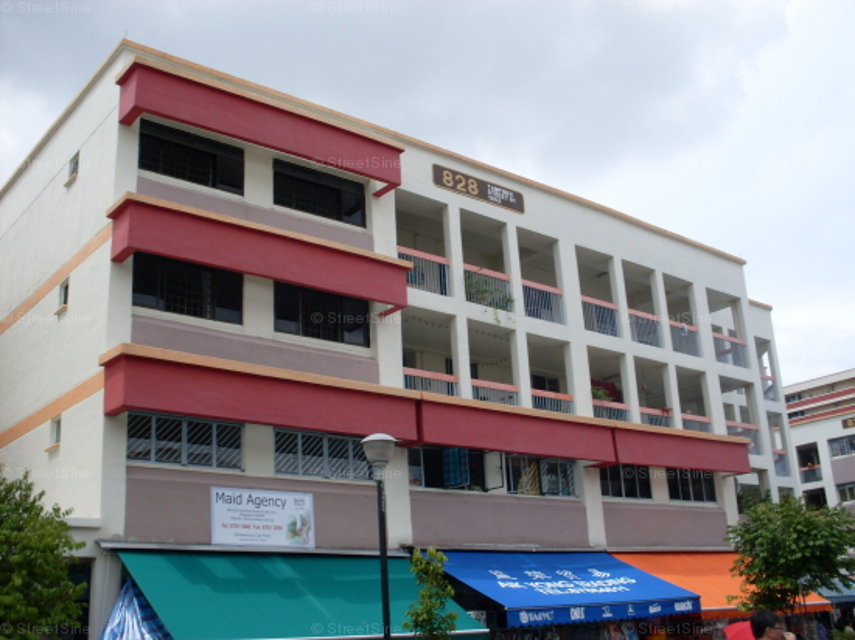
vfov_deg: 37.7
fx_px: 938
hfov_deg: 49.0
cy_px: 320
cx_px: 428
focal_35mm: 38
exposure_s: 1/180
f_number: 8.4
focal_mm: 6.3
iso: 80
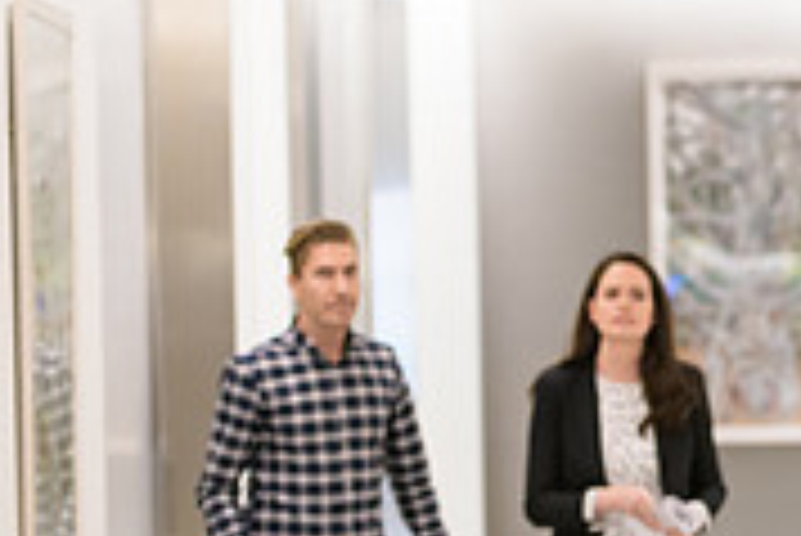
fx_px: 5077
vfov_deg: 6.0
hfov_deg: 8.8
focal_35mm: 228
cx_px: 1246
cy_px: 390
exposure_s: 1/125
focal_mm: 70
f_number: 3.2
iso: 1600
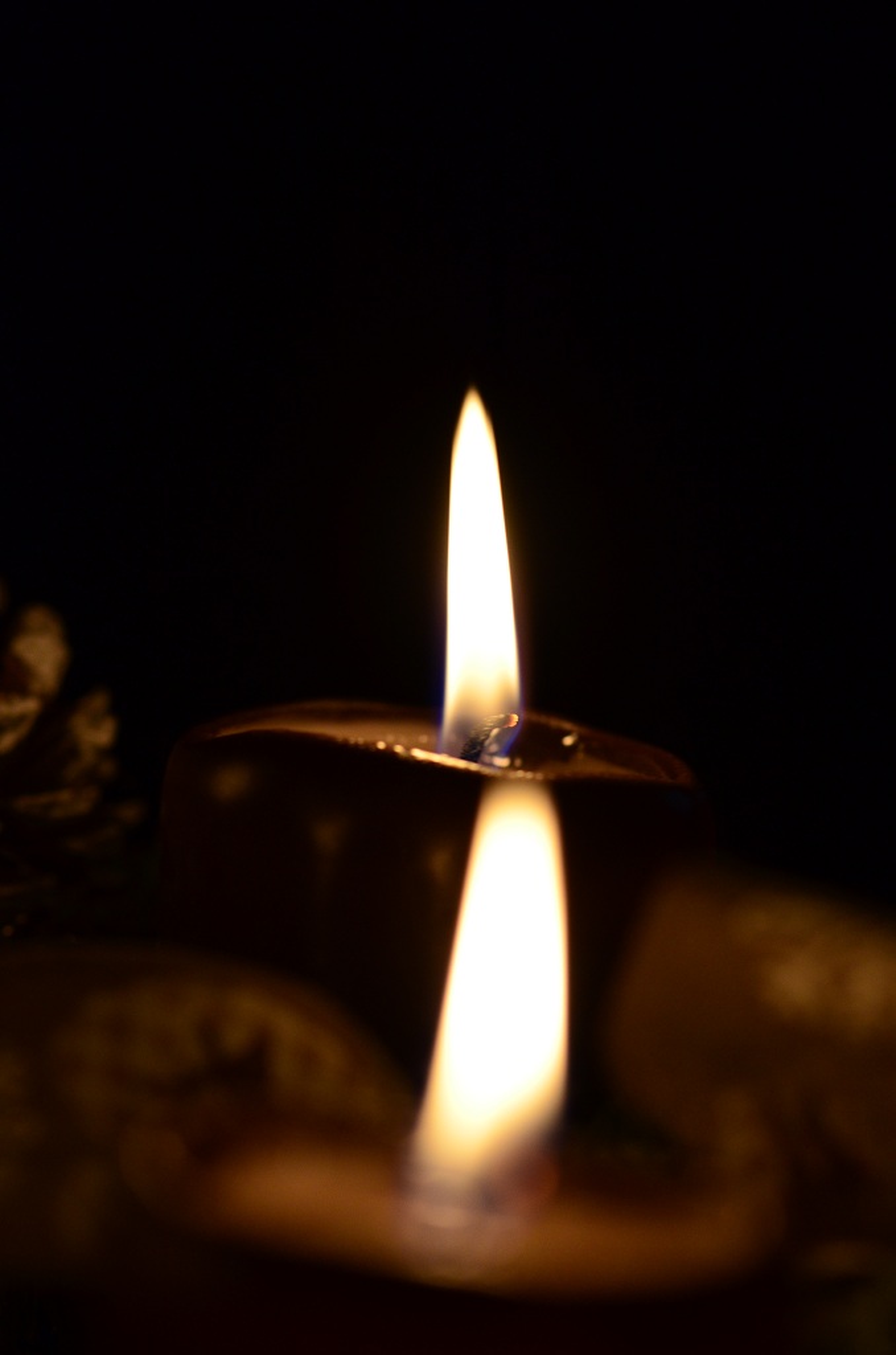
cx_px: 448
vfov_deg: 13.1
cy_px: 678
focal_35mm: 158
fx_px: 5908
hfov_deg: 8.7
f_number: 5.6
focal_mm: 105
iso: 800
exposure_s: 1/125
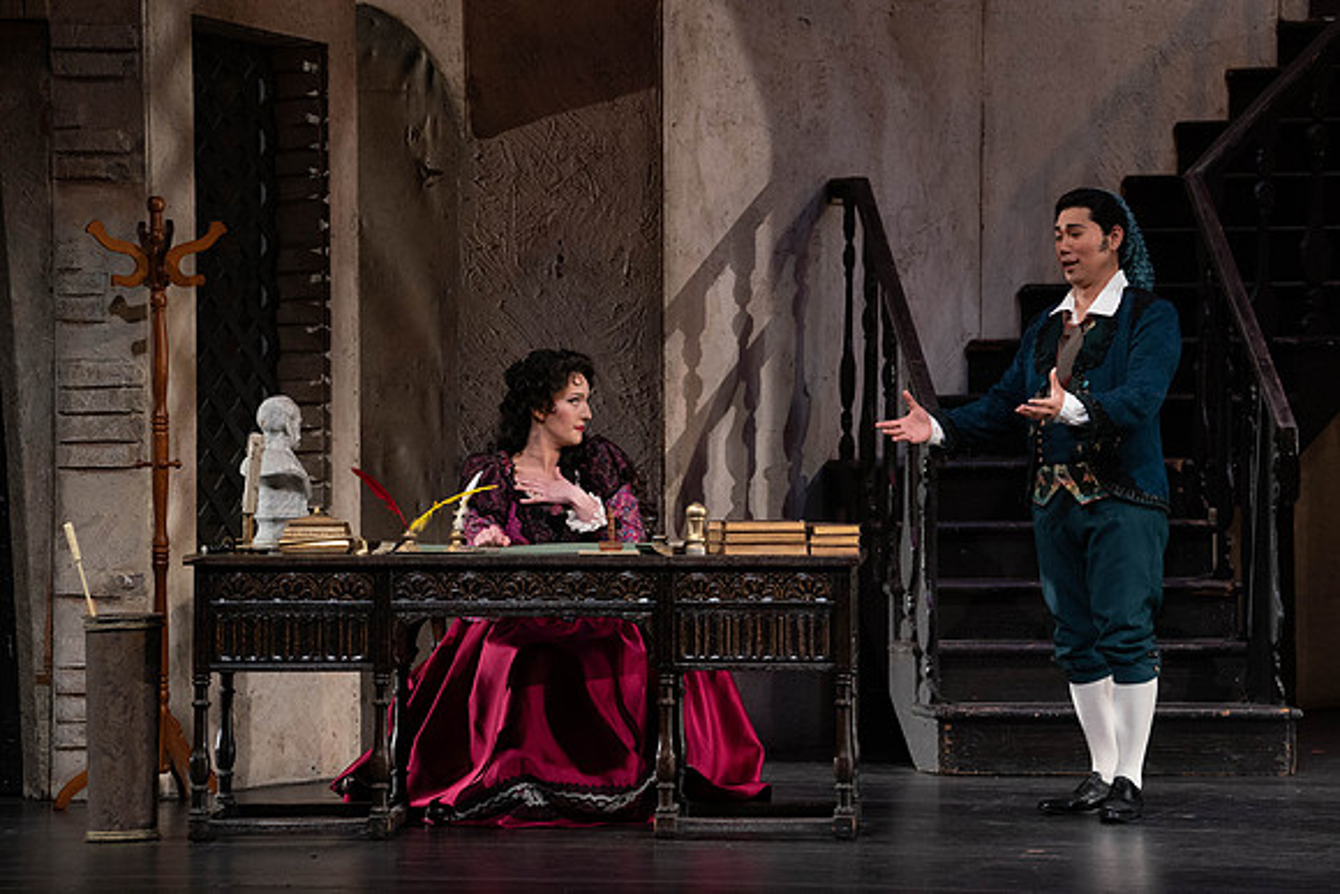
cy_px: 447
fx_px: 7446
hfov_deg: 10.3
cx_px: 670
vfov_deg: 6.9
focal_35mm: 200
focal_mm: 200
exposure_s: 1/250
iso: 3200
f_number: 7.1
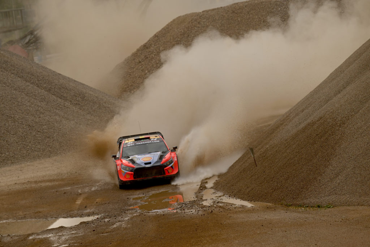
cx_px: 185
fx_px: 2878
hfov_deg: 7.4
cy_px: 124
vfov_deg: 4.9
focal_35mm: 280
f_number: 7.1
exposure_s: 1/1000
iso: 200
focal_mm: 280
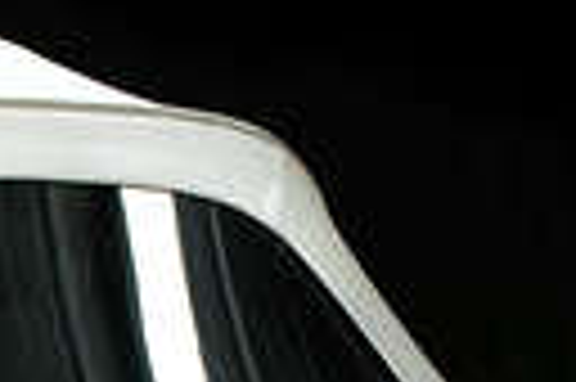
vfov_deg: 4.7
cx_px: -324
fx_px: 4490
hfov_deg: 7.2
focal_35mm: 281
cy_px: 991
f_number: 9
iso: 320
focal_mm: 24
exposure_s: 1/15
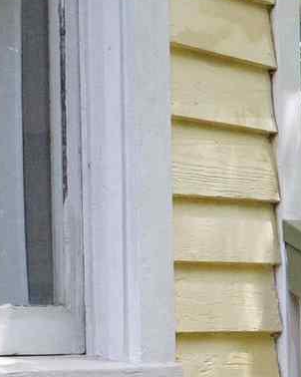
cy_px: 316
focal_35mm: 178
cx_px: 868
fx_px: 1984
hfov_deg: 7.7
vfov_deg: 10.8
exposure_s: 1/1000
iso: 4000
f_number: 5.6
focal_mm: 18.3
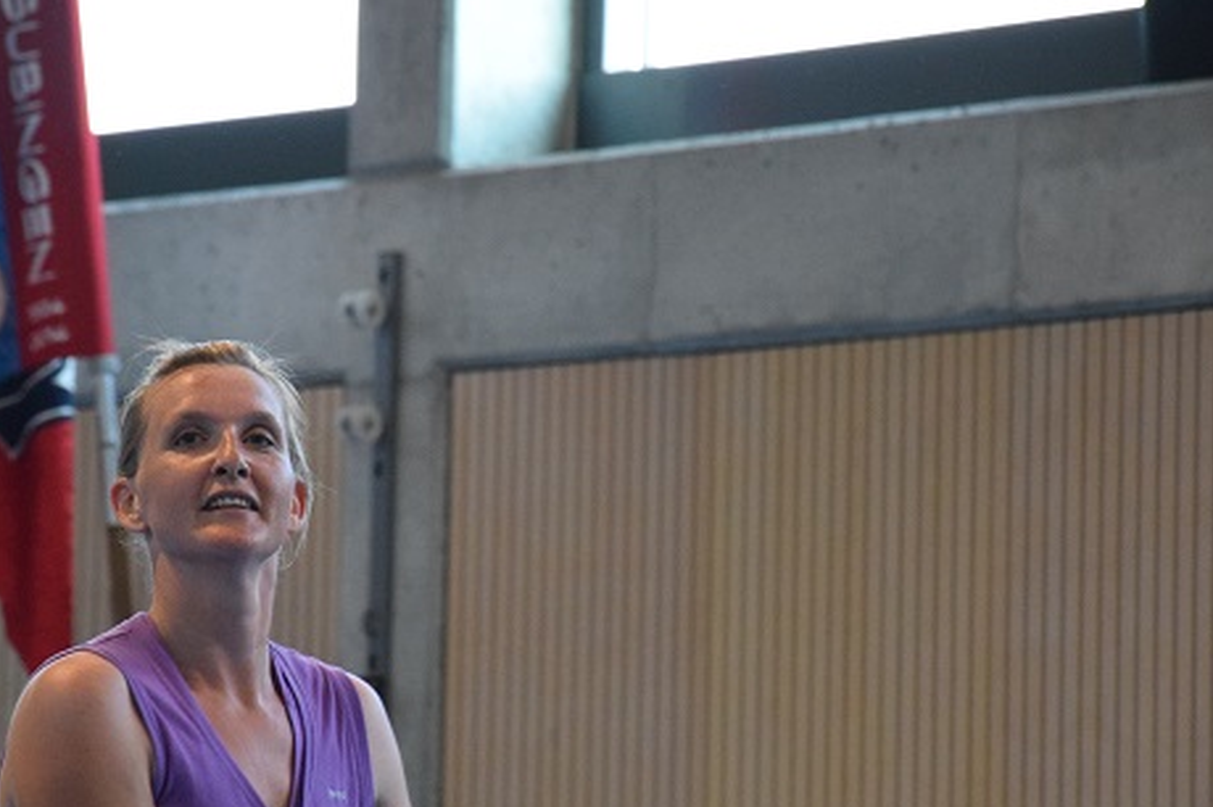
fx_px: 11077
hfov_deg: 6.3
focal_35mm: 329
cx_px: 422
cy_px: 443
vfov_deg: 4.2
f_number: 5.6
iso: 3200
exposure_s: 1/320
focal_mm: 140
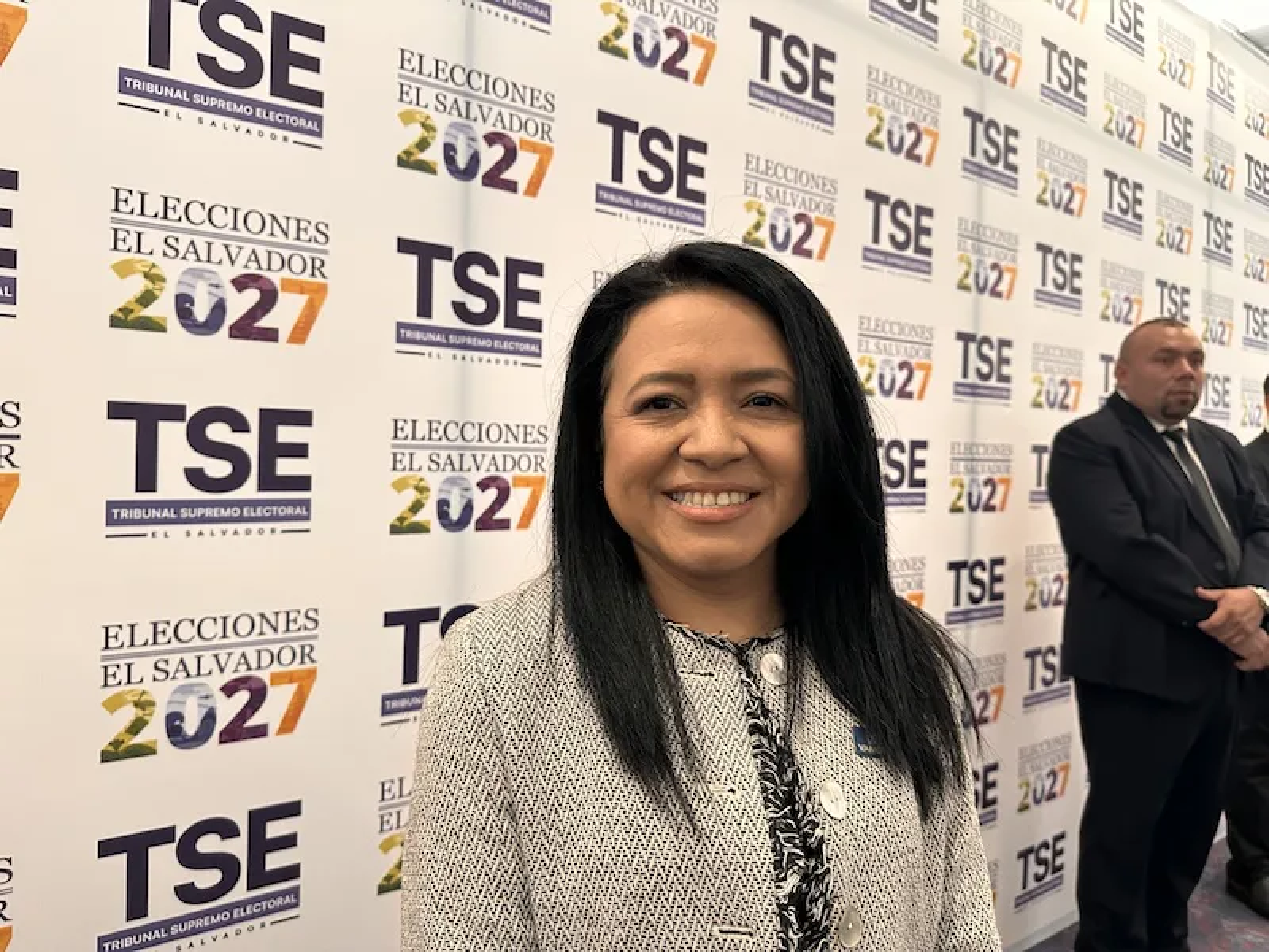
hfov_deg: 71.6
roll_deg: -1.4
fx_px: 880
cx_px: 634
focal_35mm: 24
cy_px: 476
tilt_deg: +0.3
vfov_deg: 56.8
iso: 320
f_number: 1.78
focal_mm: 6.86
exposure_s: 1/60
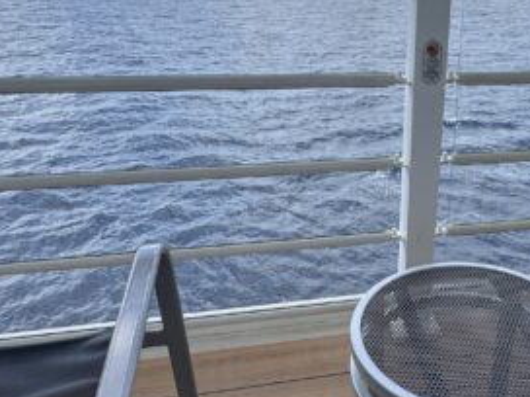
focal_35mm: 36
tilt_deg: -26.1
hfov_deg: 48.8
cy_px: 198
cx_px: 413
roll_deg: -2.7
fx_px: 551
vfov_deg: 39.7
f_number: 2.2
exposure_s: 1/944
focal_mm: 2.22
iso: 50
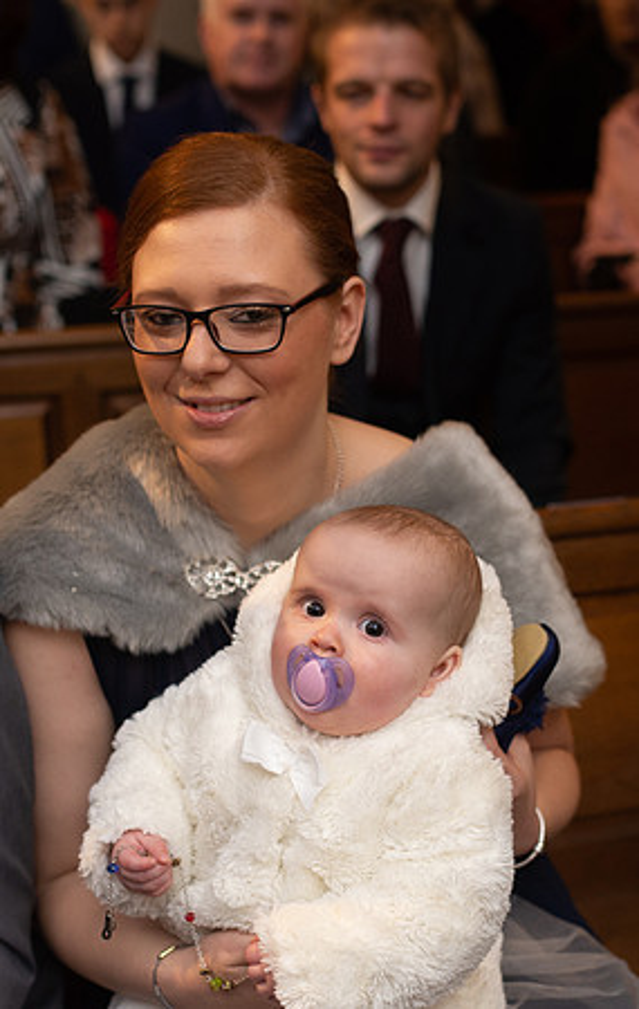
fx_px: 1874
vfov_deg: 30.0
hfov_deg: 19.3
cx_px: 396
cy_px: 624
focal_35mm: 68
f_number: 2.5
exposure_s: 1/100
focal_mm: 35
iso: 1000
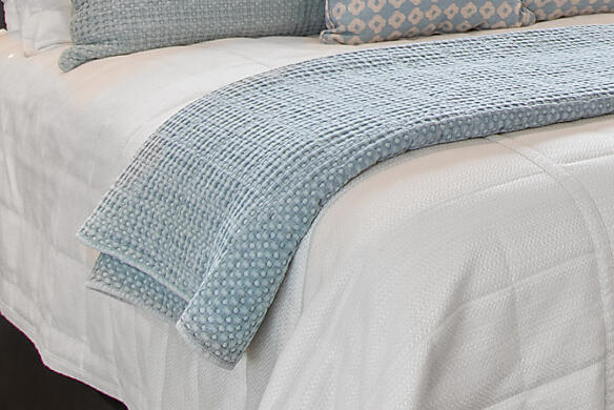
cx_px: 719
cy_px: -170
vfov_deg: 16.4
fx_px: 1314
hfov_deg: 24.1
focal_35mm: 77
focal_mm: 10
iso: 100
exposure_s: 1/6
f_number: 4.5
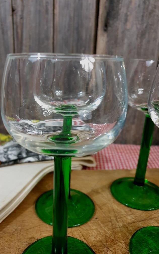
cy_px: 126
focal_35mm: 28
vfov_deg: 66.5
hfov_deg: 44.4
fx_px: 194
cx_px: 68
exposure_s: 1/50
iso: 400
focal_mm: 4.3
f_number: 1.5
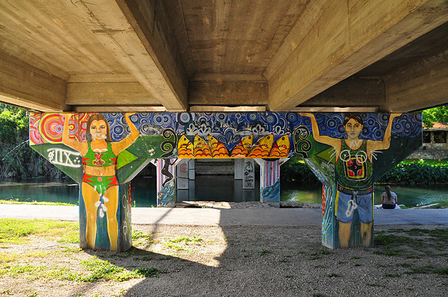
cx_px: 224
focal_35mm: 27
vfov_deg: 47.8
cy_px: 148
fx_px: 336
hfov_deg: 67.5
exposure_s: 1/320
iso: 800
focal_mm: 18
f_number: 9
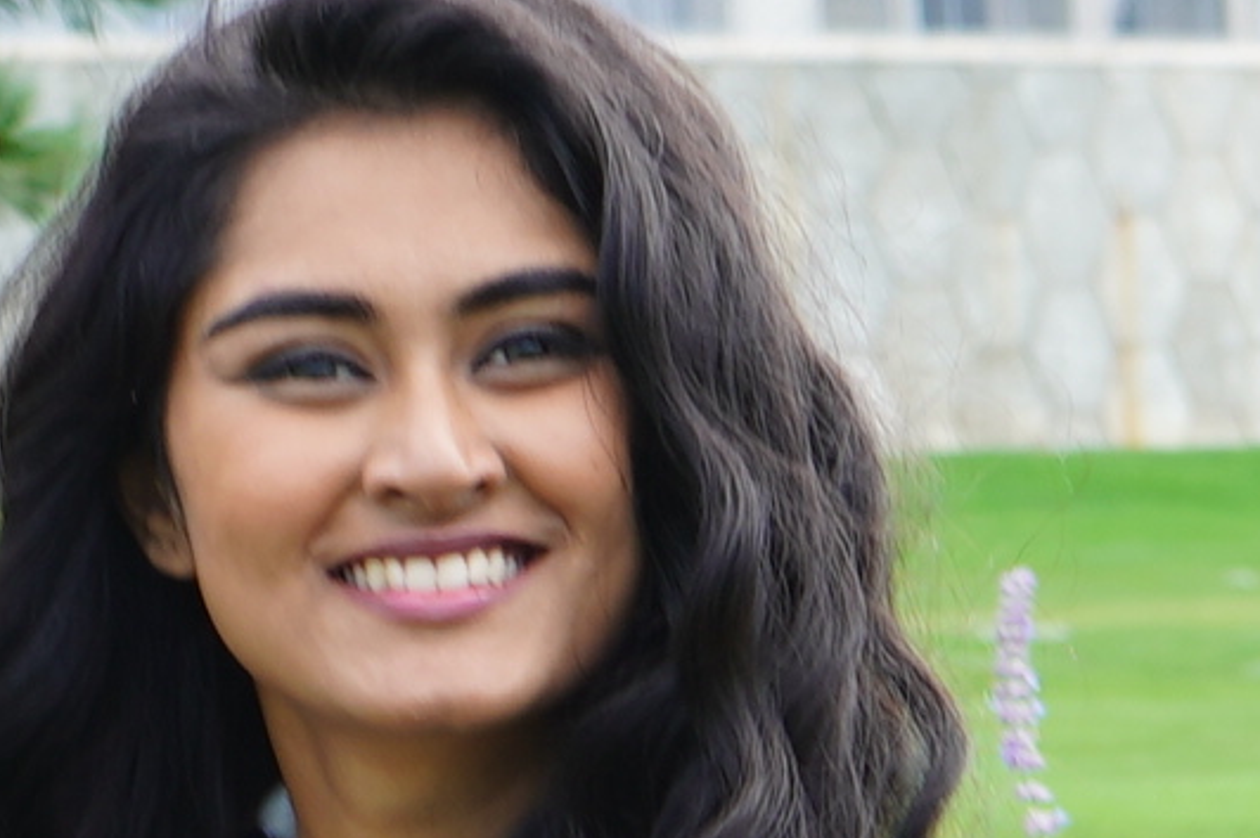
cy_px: 928
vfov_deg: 4.4
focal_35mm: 311
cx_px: -400
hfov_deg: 6.6
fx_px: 10878
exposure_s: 1/80
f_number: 6.3
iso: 100
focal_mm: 42
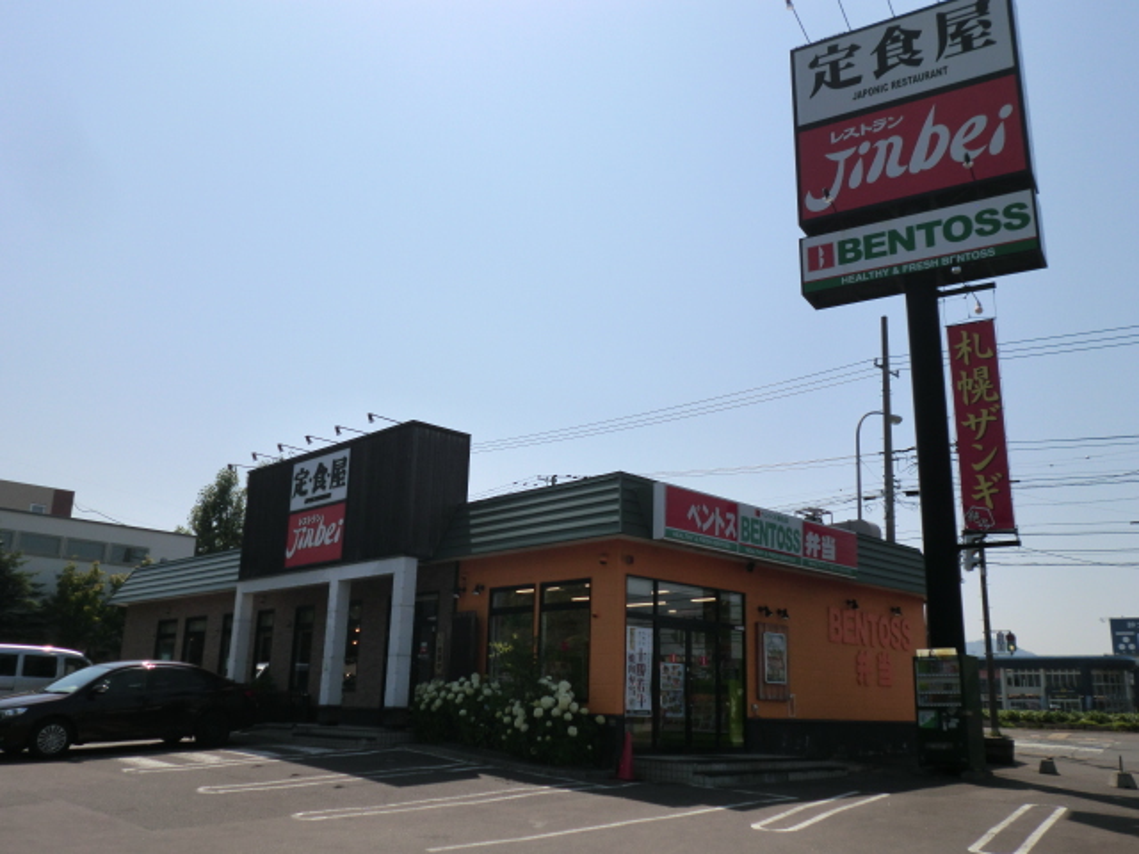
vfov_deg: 44.2
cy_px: 427
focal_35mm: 32
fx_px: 1053
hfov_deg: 56.8
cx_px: 570
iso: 50
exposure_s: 1/320
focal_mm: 5.8
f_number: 8.8
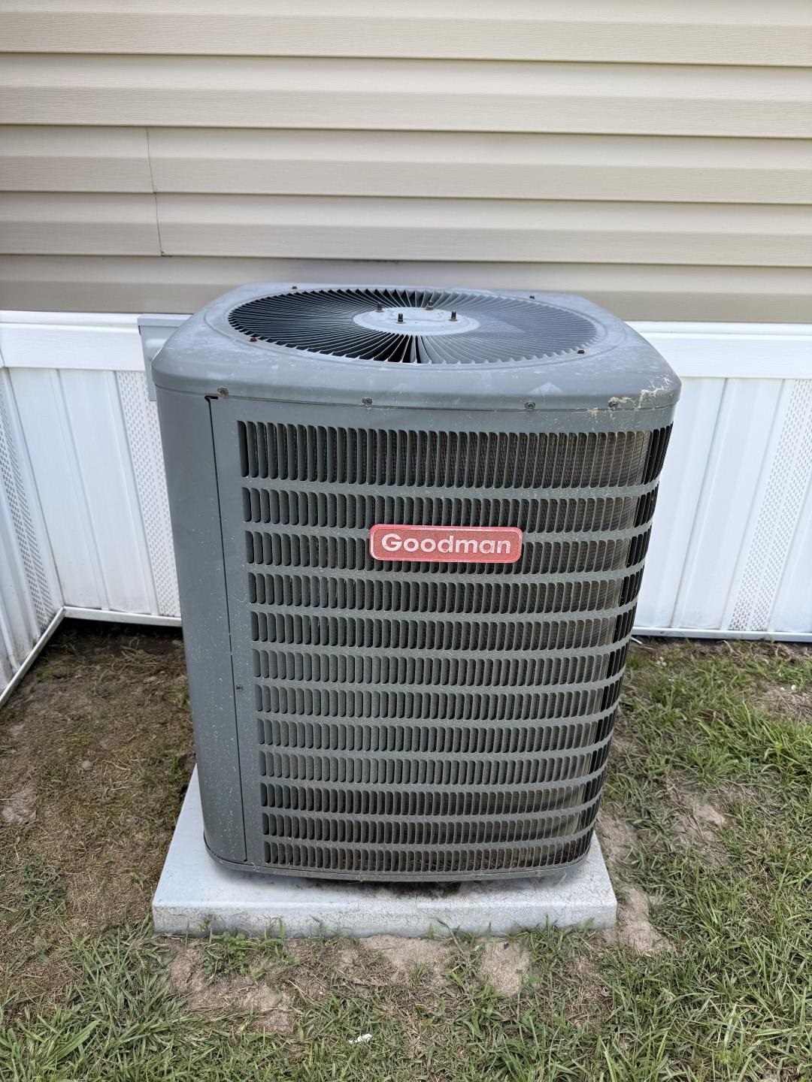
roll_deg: -1.4
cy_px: 541
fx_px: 751
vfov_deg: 71.6
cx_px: 406
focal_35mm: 24
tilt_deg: -30.2
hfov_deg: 56.8
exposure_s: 1/735
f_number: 1.78
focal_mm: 6.76
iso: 80
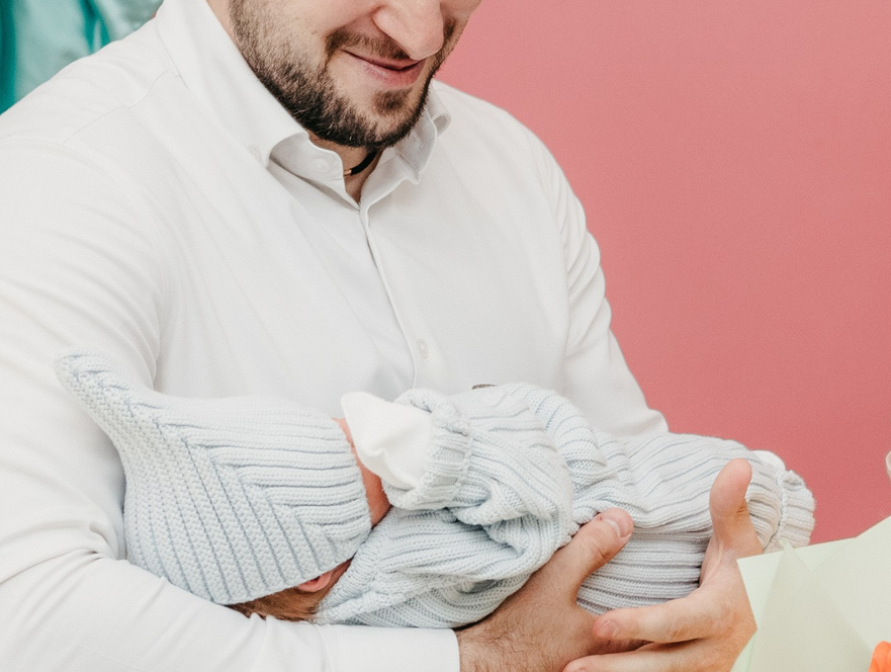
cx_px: 563
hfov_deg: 17.5
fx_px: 2888
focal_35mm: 112
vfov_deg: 13.3
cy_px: 267
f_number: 4
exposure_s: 1/160
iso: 640
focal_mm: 35
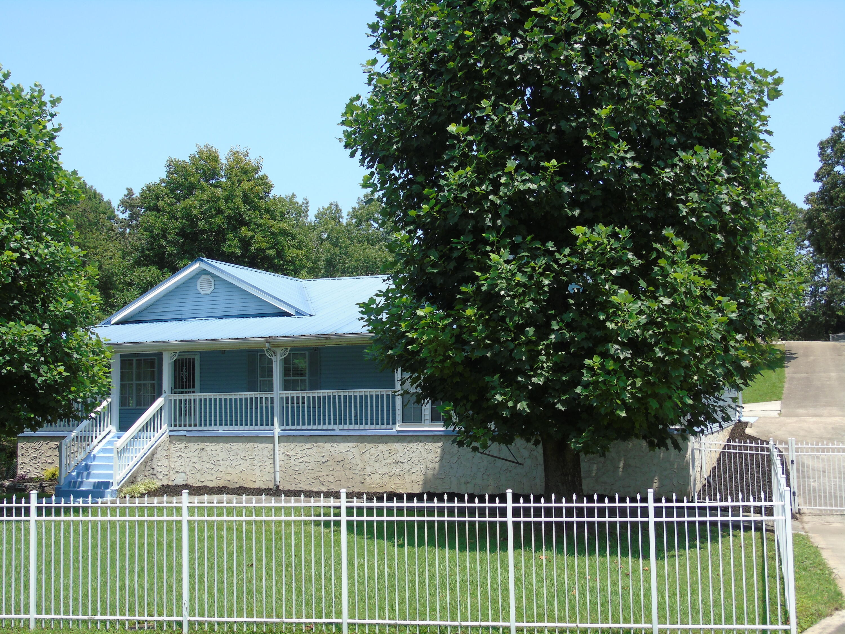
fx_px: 976
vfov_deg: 36.0
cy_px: 317
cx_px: 422
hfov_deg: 46.8
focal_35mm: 40
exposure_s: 1/400
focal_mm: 7.1
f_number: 3.9
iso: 80
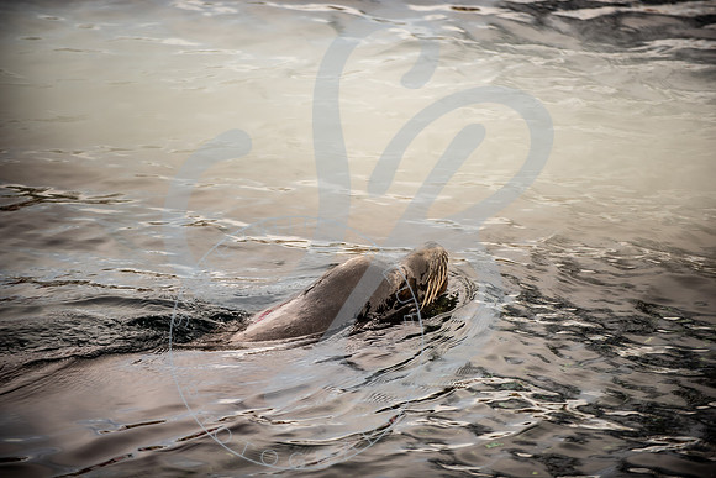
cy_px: 239
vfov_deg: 6.9
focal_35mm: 200
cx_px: 358
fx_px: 3979
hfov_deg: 10.3
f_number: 2.8
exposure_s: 1/400
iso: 100
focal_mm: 200
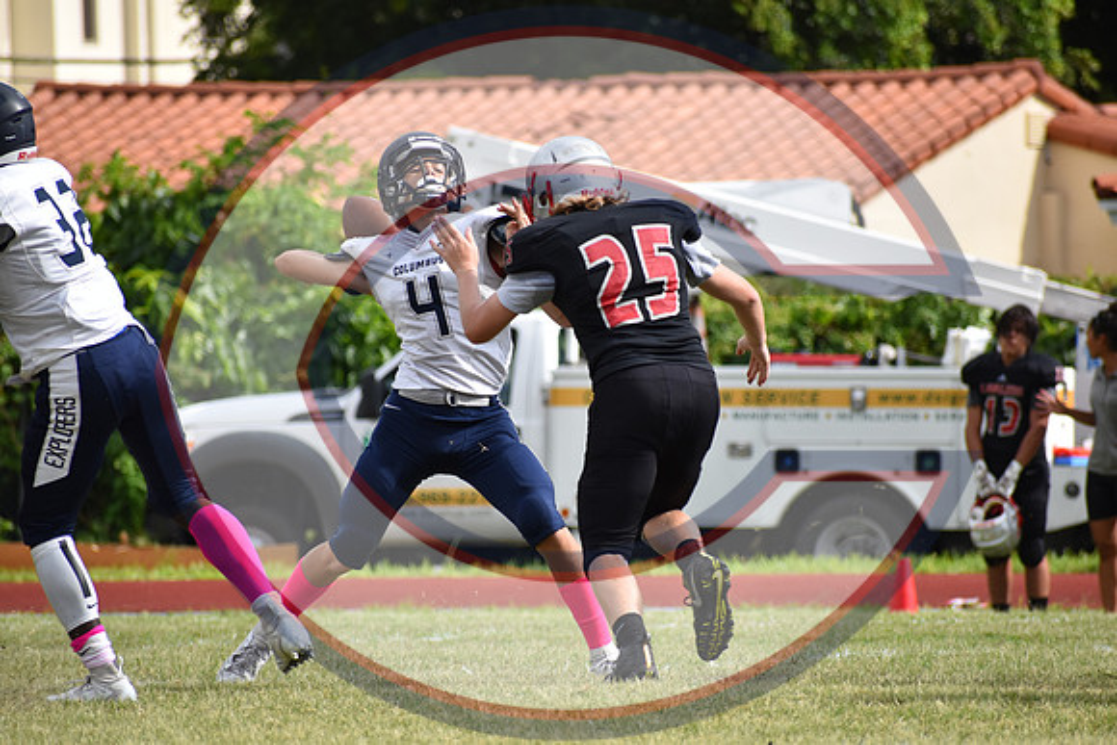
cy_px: 372
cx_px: 558
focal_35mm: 405
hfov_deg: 5.1
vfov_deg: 3.4
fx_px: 12569
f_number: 6
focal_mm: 270
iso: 400
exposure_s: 1/1250
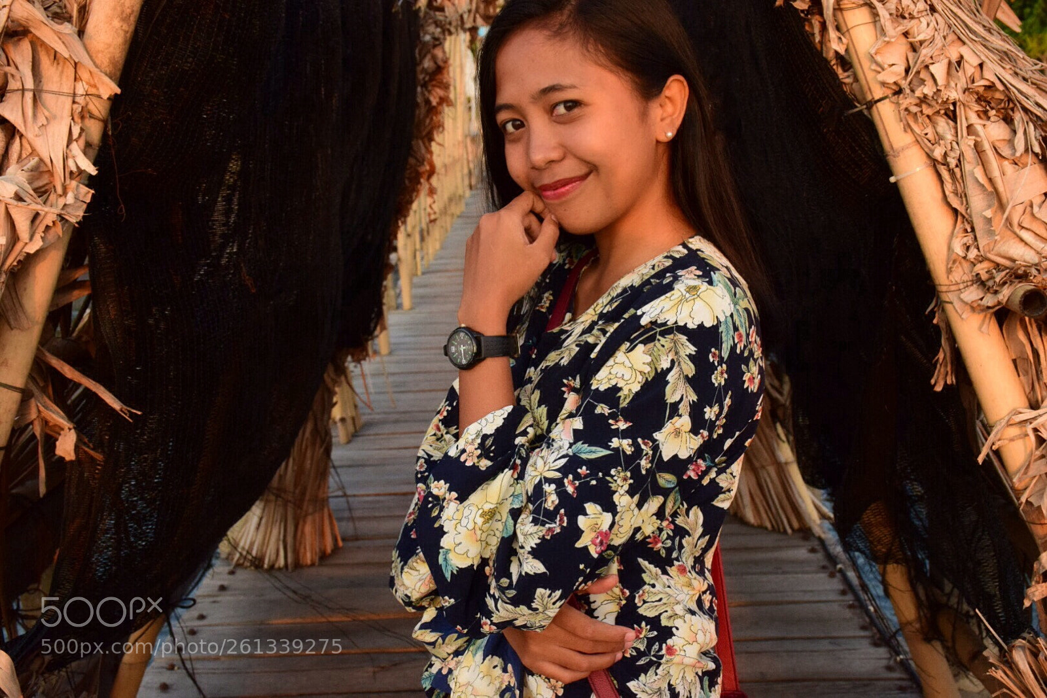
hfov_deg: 47.9
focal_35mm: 40
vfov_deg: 33.0
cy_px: 349
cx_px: 524
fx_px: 1178
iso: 2000
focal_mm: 27
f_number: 10
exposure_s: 1/400
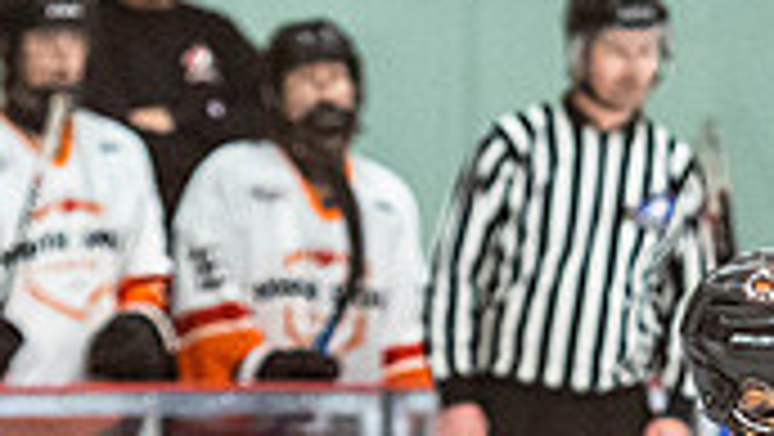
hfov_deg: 2.8
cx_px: 722
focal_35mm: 760
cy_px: 838
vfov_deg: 1.6
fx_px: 15607
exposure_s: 1/640
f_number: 2.8
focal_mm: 110
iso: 1400
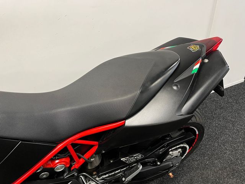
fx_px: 184
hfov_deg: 67.3
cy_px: 92
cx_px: 122
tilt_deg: -34.4
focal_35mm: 26
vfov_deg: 53.1
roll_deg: +3.5
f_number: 1.6
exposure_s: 1/50
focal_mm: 5.1
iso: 125
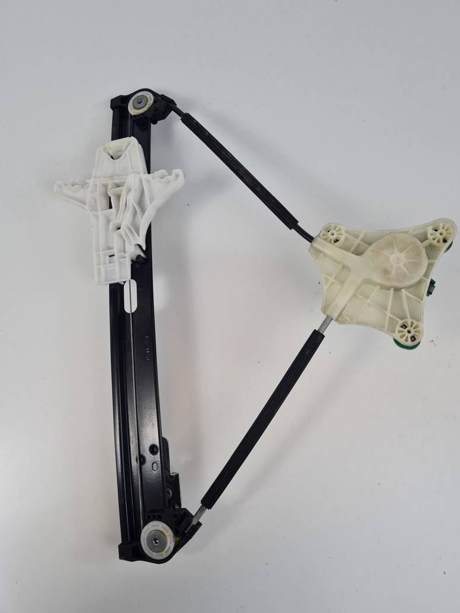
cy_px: 300
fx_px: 478
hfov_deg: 51.3
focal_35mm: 27
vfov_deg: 65.3
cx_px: 236
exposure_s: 1/481
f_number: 1.8
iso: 50
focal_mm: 5.4
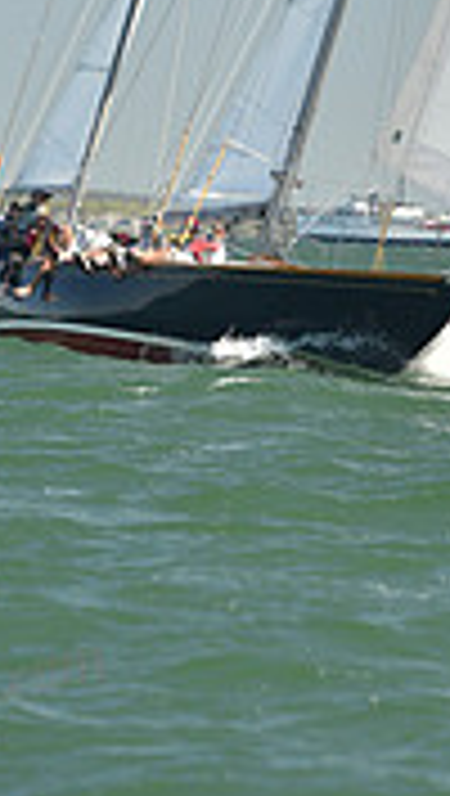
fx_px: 10867
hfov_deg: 2.4
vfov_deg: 4.2
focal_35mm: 514
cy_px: -27
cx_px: 340
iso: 250
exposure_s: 1/800
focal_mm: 150
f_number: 4
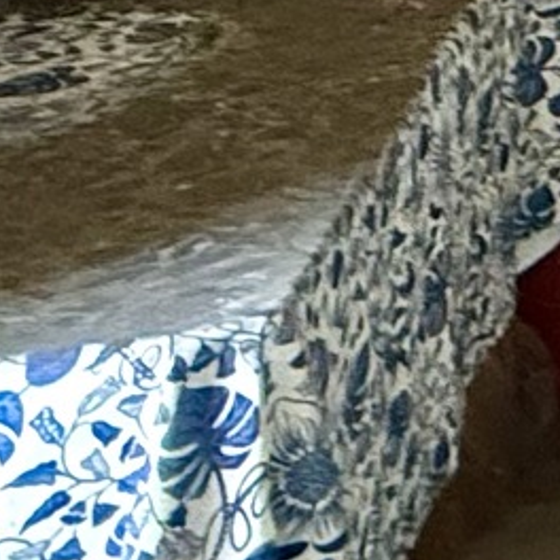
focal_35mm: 120
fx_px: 2196
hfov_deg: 9.5
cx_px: 1901
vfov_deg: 12.1
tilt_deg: +0.7
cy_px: -711
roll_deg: +0.0
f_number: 2.2
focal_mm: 2.22
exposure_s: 1/60
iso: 640
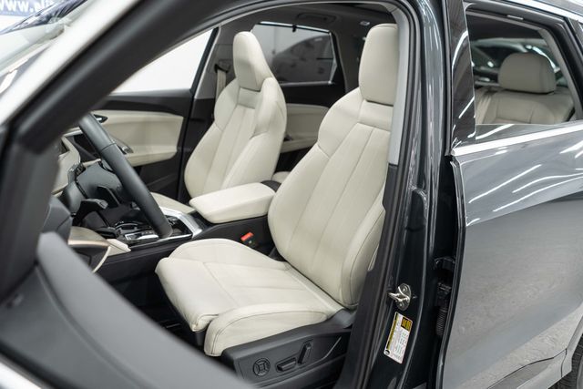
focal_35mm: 28
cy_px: 194
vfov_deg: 46.4
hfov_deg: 65.5
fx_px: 454
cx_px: 292
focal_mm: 28
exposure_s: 1/50
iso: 640
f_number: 3.2
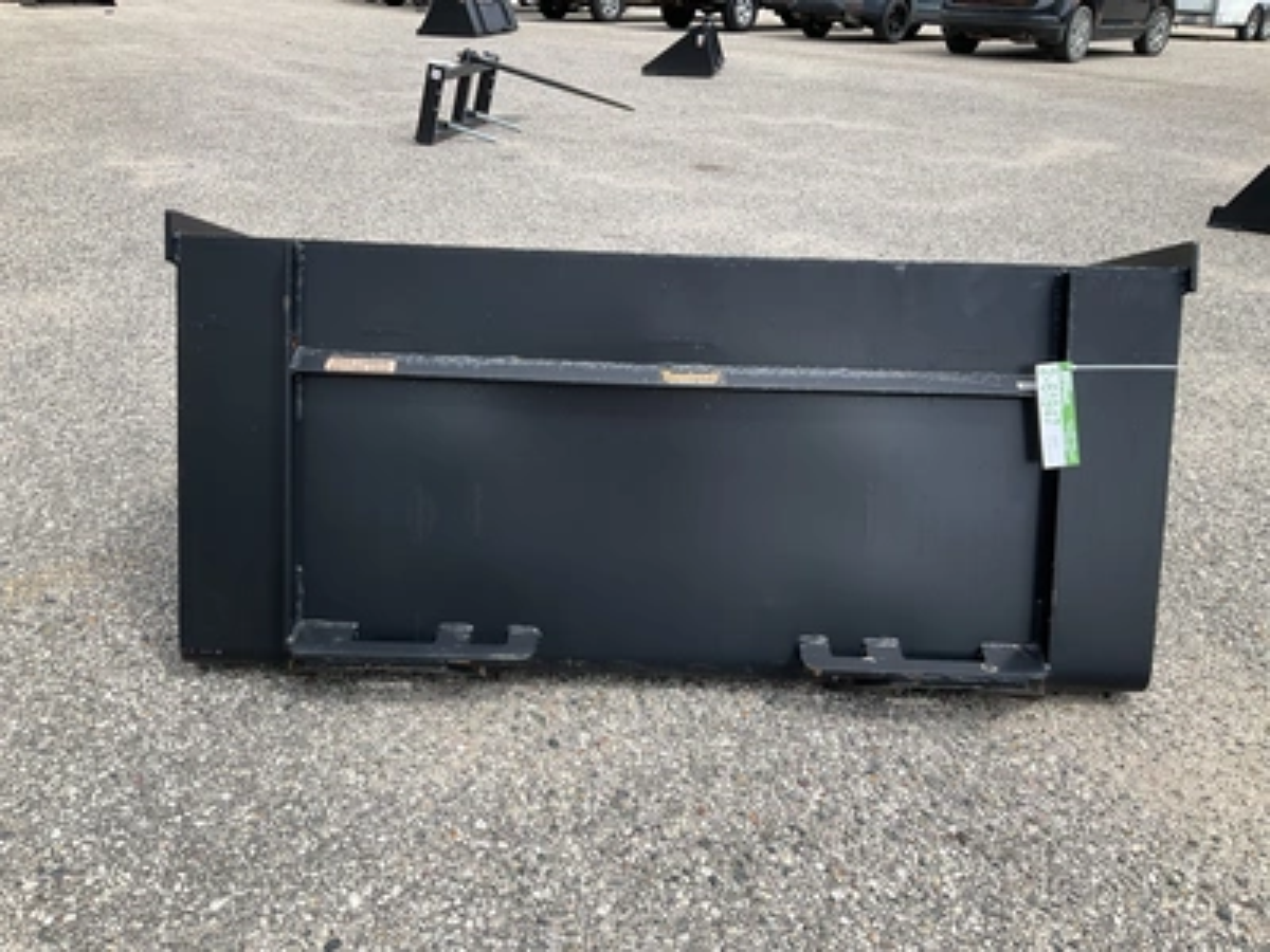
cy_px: 476
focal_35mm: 29
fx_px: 1064
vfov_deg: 48.2
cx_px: 635
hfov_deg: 61.7
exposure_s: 1/962
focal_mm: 3
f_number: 1.8
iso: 25
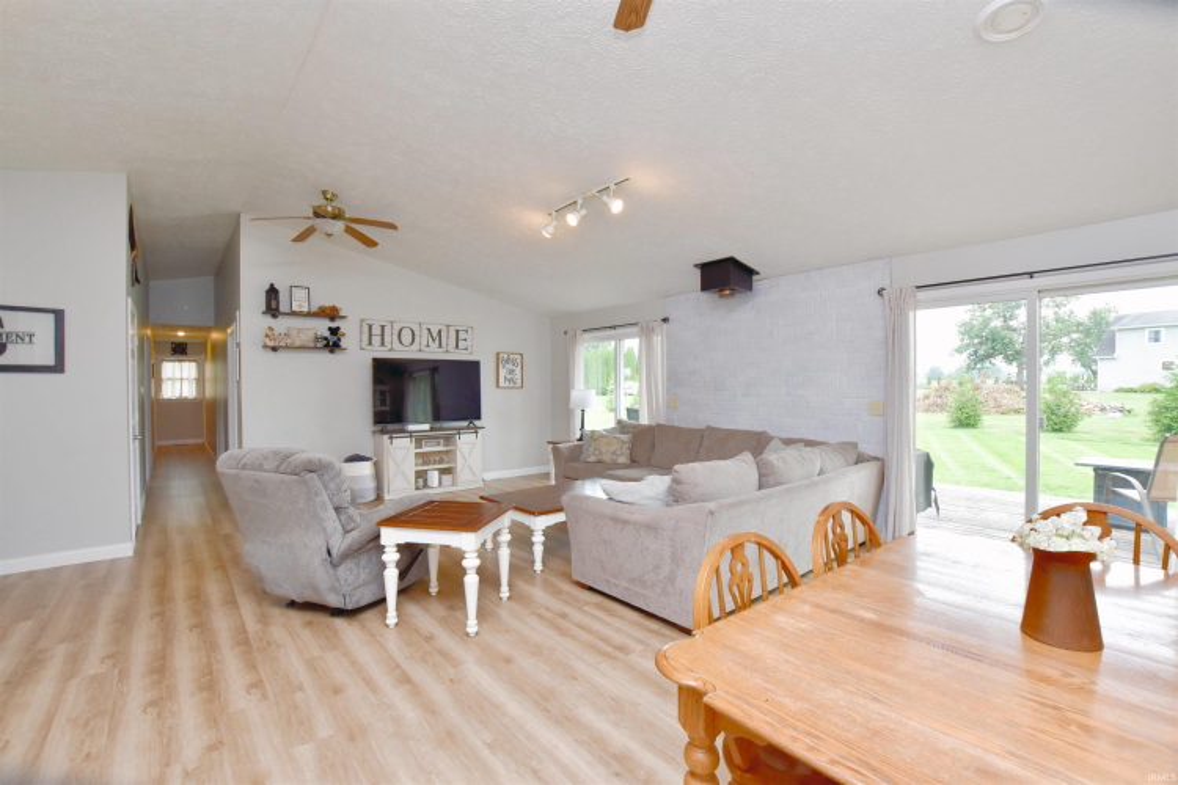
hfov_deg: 100.4
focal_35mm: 15
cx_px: 589
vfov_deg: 77.3
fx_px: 491
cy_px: 392
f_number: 5.6
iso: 400
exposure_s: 1/125
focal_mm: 10
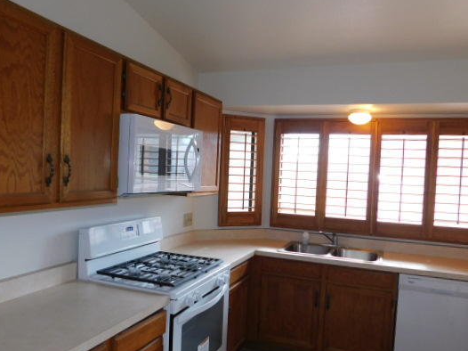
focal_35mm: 28
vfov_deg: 49.7
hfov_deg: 63.5
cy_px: 190
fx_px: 378
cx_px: 233
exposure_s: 1/40
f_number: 3
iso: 125
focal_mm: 4
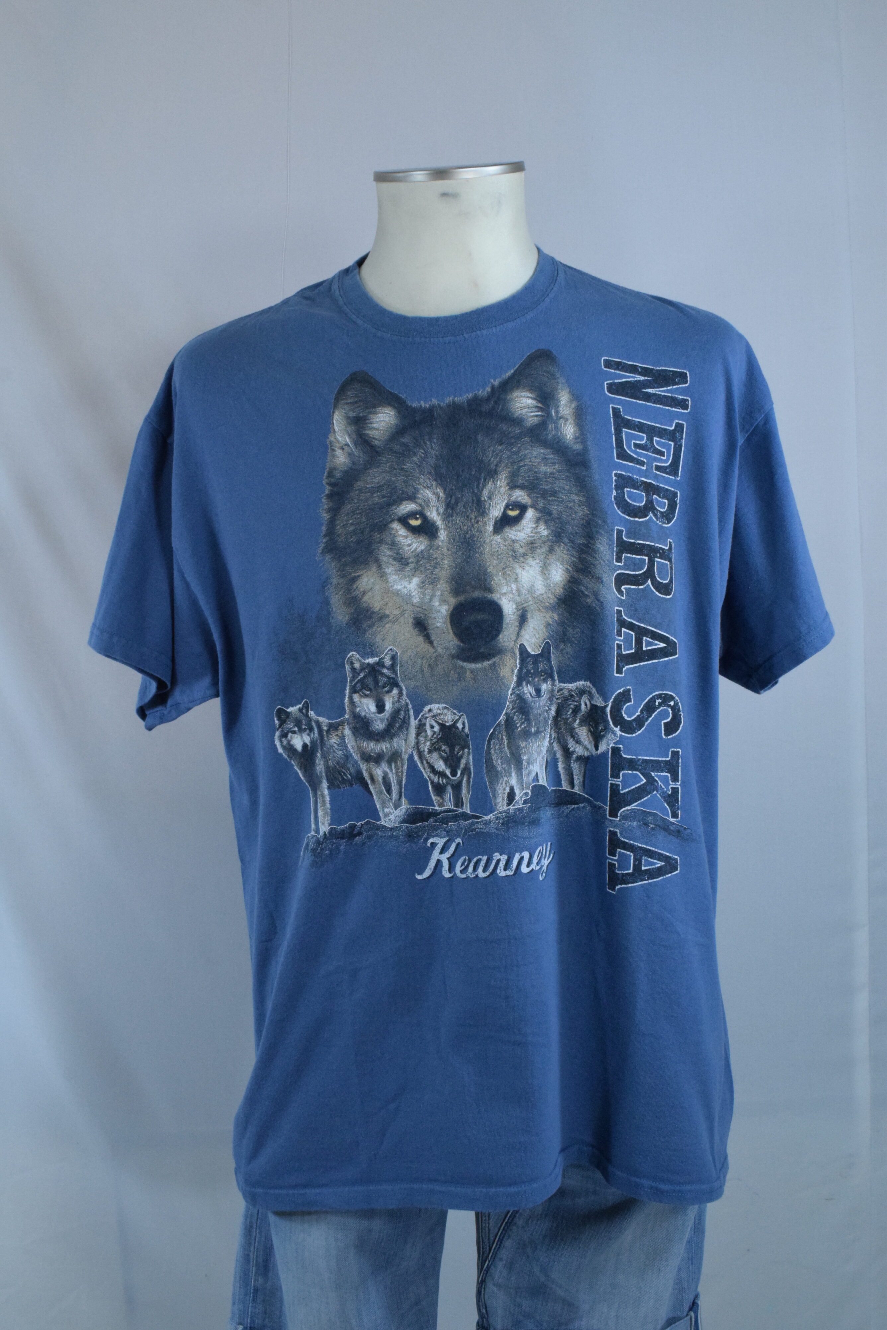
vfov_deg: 51.3
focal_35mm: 38
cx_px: 444
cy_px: 665
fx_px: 1385
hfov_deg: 35.5
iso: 3200
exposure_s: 1/250
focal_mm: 25
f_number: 13
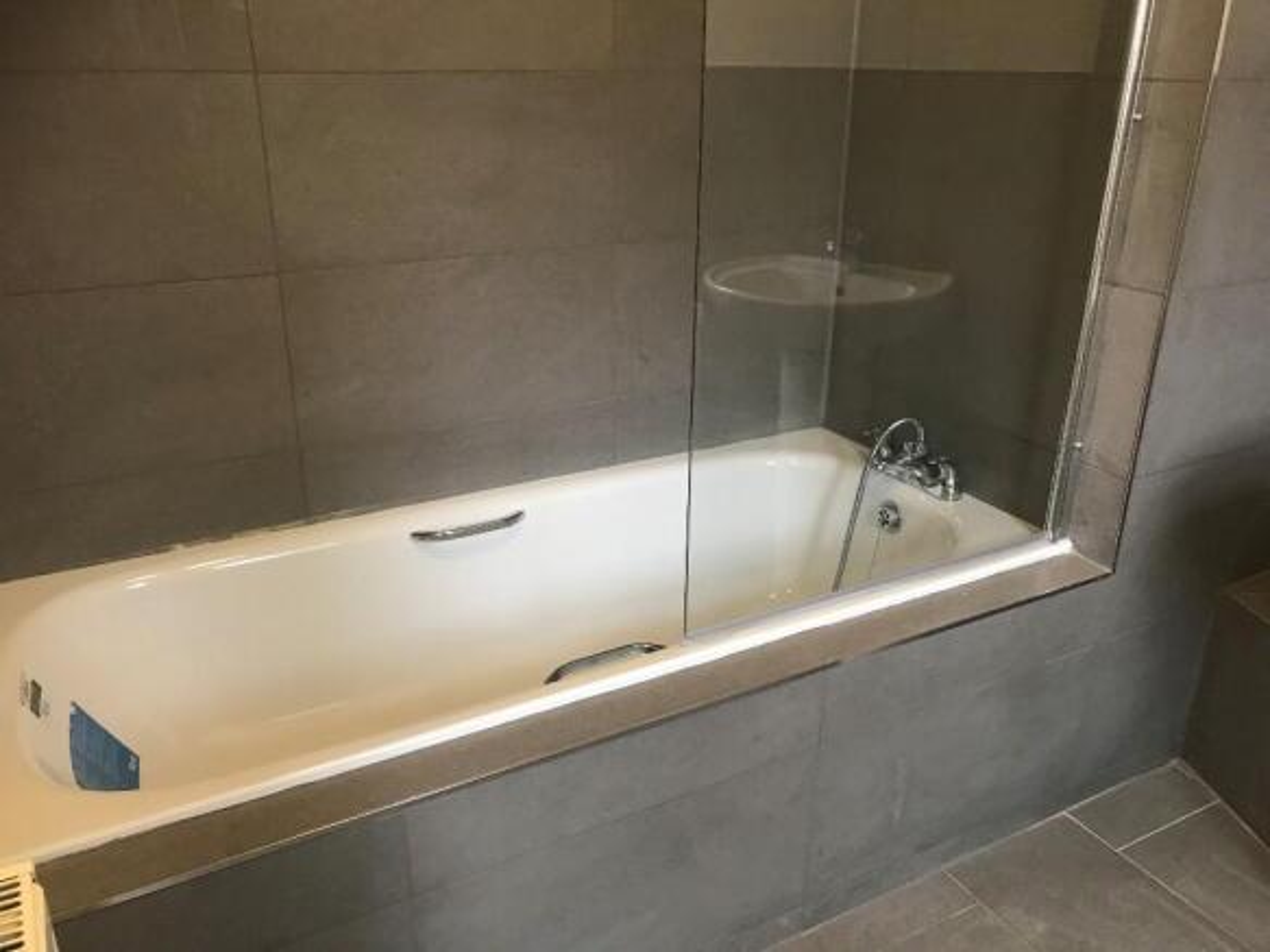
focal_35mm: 28
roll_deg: -0.3
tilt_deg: -22.3
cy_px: 476
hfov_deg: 63.5
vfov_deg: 49.7
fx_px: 1027
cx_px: 635
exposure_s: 1/17
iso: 64
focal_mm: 3.99
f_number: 1.8
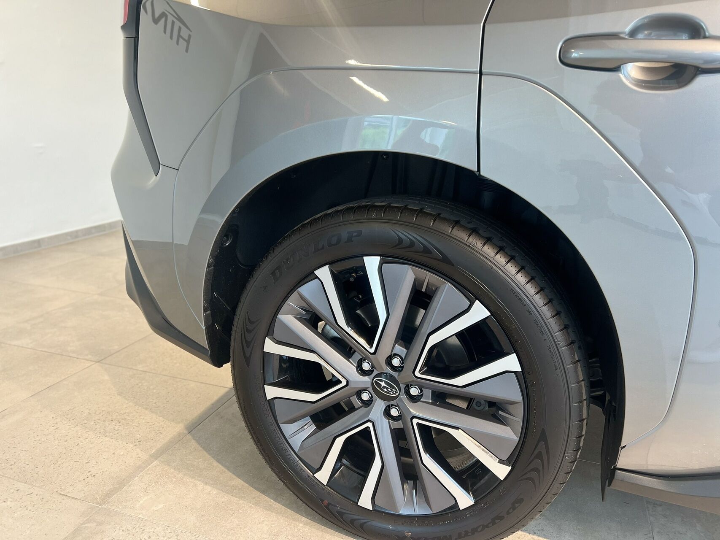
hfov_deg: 67.3
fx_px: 541
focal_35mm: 26
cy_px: 270
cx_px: 360
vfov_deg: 53.1
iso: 80
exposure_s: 1/50
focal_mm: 5.7
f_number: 1.5
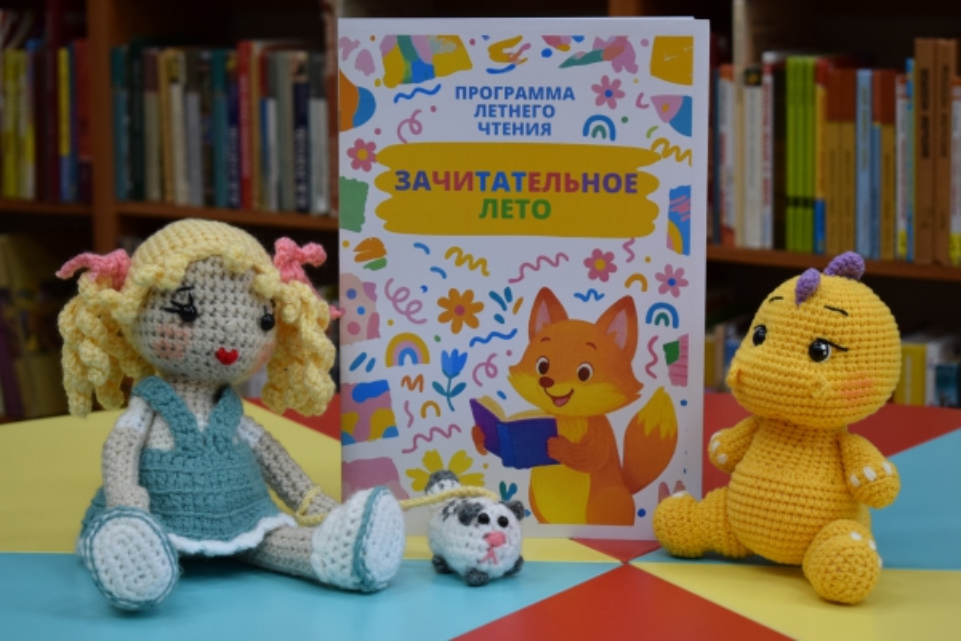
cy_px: 320
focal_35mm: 82
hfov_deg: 24.6
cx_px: 480
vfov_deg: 16.6
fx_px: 2202
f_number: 5.6
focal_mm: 55
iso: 900
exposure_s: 1/60
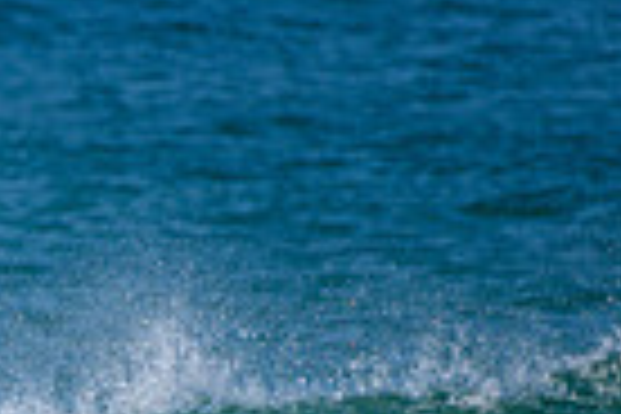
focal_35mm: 2104
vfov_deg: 0.7
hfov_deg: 1.0
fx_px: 36291
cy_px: 821
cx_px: -680
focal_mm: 500
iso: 140
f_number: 5.6
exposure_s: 1/2000
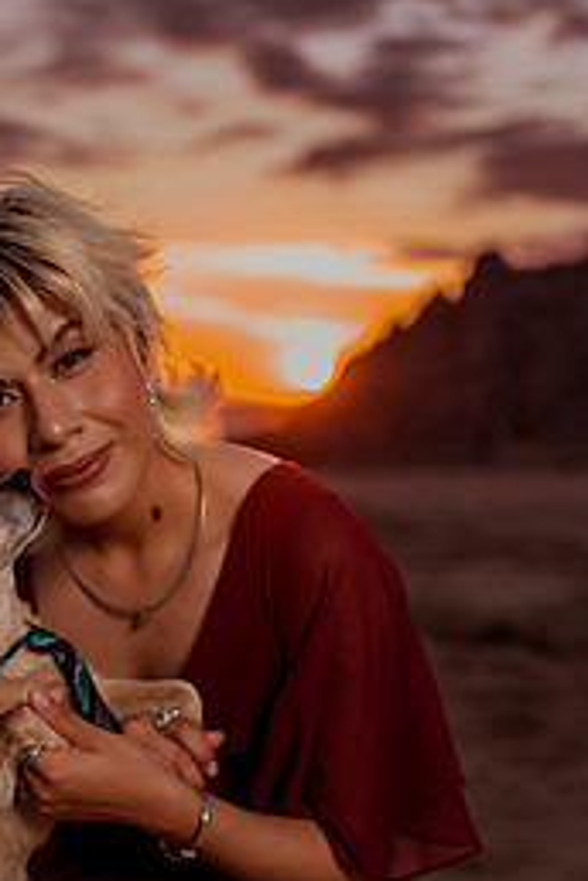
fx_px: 1494
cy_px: 683
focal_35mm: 61
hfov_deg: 21.9
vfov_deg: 32.1
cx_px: 103
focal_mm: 35
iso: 50
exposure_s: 1/500
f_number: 1.8
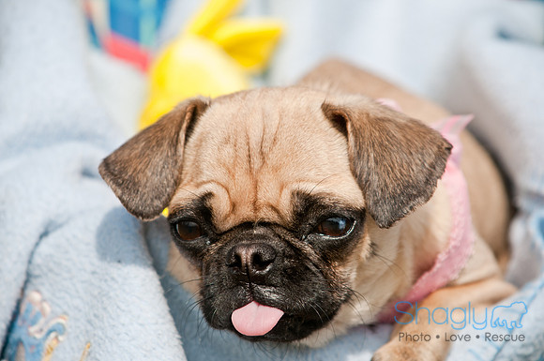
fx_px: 4527
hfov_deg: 6.9
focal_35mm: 300
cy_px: 180
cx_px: 272
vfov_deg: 4.6
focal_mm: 200
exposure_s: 1/1600
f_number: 5
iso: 200
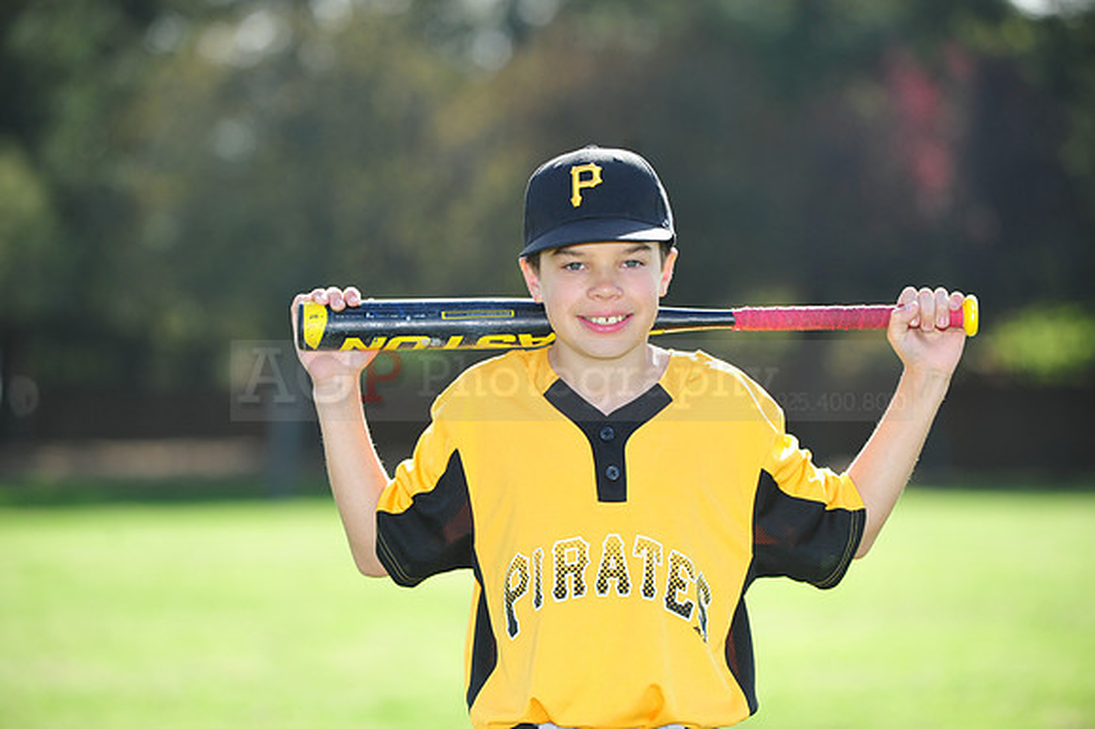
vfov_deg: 8.3
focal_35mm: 165
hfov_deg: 12.5
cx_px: 548
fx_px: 5016
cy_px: 364
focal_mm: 165
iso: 400
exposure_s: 1/1250
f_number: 4.5
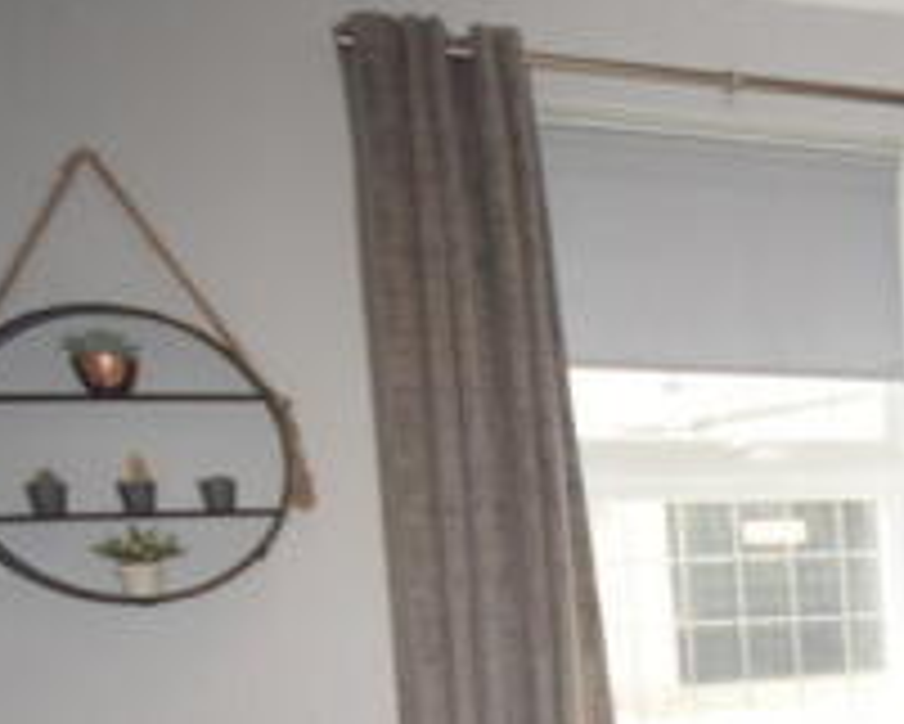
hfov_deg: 26.3
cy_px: 758
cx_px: 1307
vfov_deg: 25.9
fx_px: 1472
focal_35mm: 55
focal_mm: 12
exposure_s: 1/80
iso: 800
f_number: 4.5
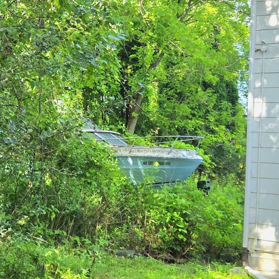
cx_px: 64
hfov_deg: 20.5
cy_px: 52
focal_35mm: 84
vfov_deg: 20.4
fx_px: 766
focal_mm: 5.4
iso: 80
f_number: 1.8
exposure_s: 1/2000
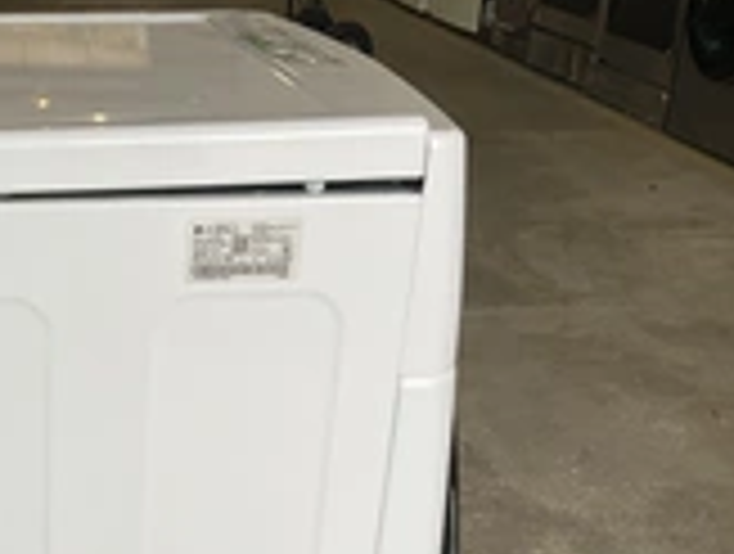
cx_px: -23
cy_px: 608
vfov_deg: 19.9
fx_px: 1509
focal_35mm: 71
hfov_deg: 25.8
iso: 50
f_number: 1.8
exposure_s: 1/120
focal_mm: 3
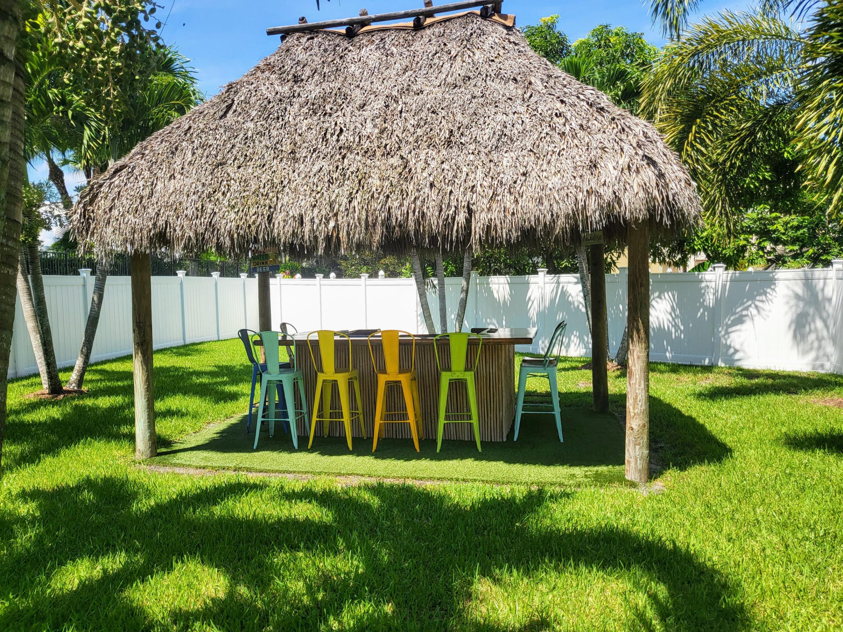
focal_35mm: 26
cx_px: 422
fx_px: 633
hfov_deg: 67.3
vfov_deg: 53.1
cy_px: 316
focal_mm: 4.25
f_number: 1.8
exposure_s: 1/1686
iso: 50
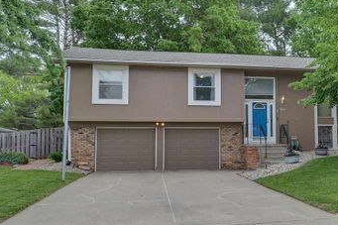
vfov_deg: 32.6
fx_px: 385
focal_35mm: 41
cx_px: 242
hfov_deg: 46.2
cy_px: 114
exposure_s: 1/30
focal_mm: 28
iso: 125
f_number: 16
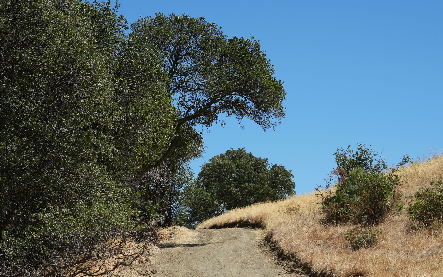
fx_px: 1207
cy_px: 253
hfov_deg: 20.8
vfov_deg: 13.0
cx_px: 221
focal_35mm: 100
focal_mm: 52
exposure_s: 1/1250
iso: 160
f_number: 4.5
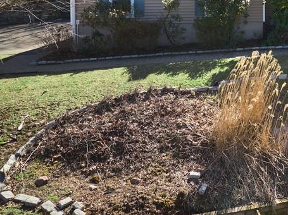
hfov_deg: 31.9
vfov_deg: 25.0
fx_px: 449
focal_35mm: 54
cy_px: -25
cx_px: 309
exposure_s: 1/1000
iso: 260
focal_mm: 12.29
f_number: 2.8
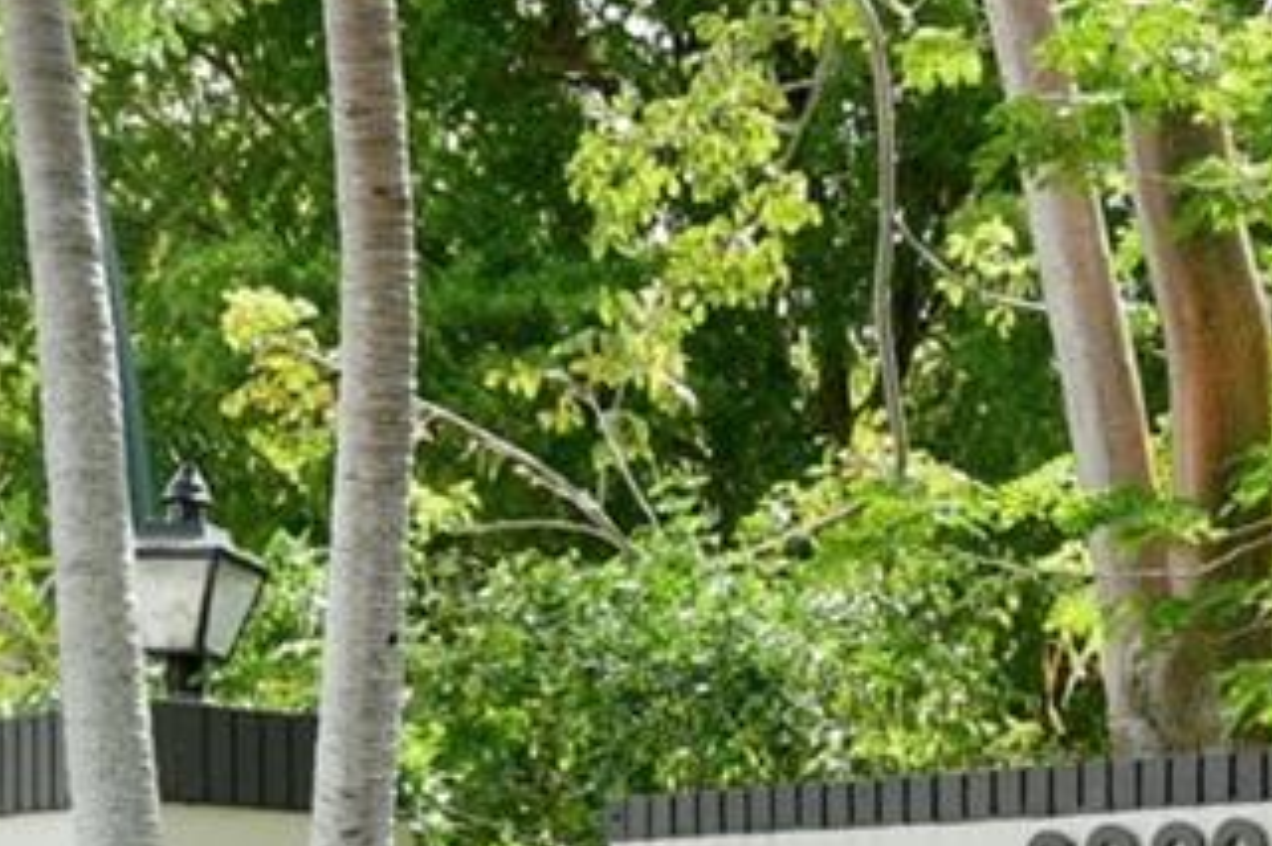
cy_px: 1108
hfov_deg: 18.6
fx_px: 3708
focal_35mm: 105
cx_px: 1459
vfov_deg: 12.6
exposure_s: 1/125
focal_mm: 14
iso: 100
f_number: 5.6
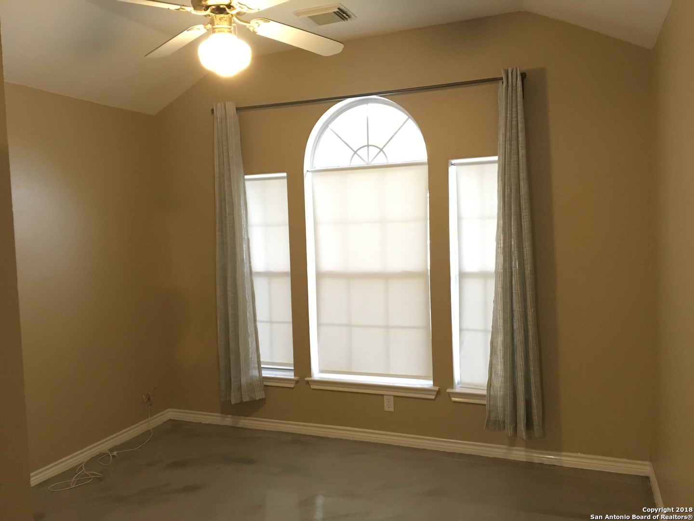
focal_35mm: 29
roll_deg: +0.6
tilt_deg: -3.2
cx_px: 347
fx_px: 581
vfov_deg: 48.2
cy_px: 260
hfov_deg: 61.7
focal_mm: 4.15
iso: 500
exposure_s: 1/15
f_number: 2.2
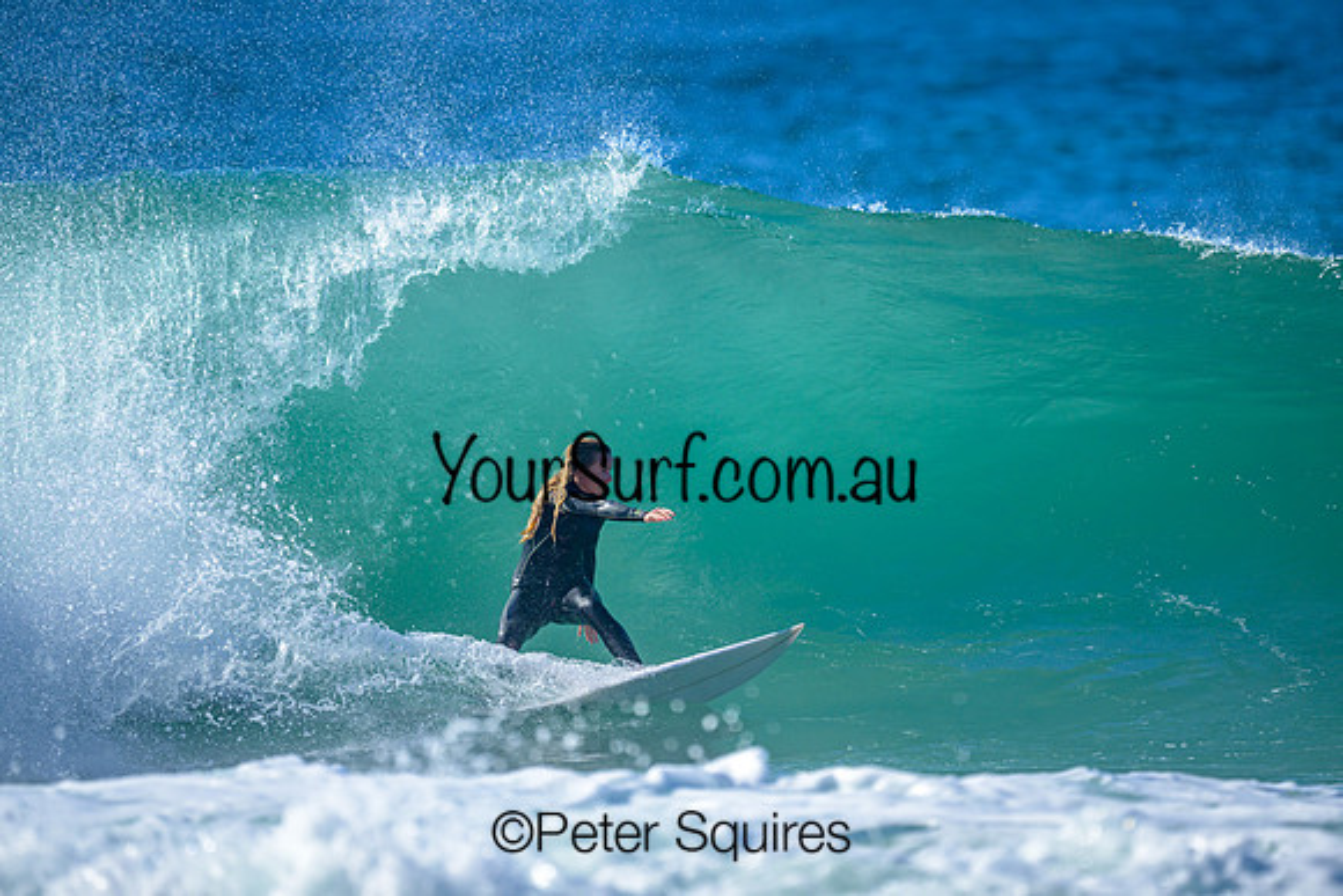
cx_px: 672
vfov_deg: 1.7
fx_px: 30247
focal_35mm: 811
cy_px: 448
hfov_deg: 2.5
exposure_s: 1/2000
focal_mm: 800
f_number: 6.3
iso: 280
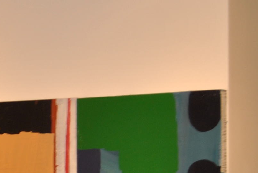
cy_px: 228
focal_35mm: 156
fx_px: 1119
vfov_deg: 8.7
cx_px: -89
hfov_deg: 12.7
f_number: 4.5
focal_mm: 29
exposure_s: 1/8
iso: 200
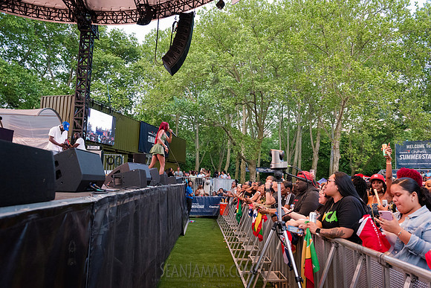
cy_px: 144
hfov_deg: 67.4
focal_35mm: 27
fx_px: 323
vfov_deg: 48.0
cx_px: 216
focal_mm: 27
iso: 4000
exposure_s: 1/250
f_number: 4
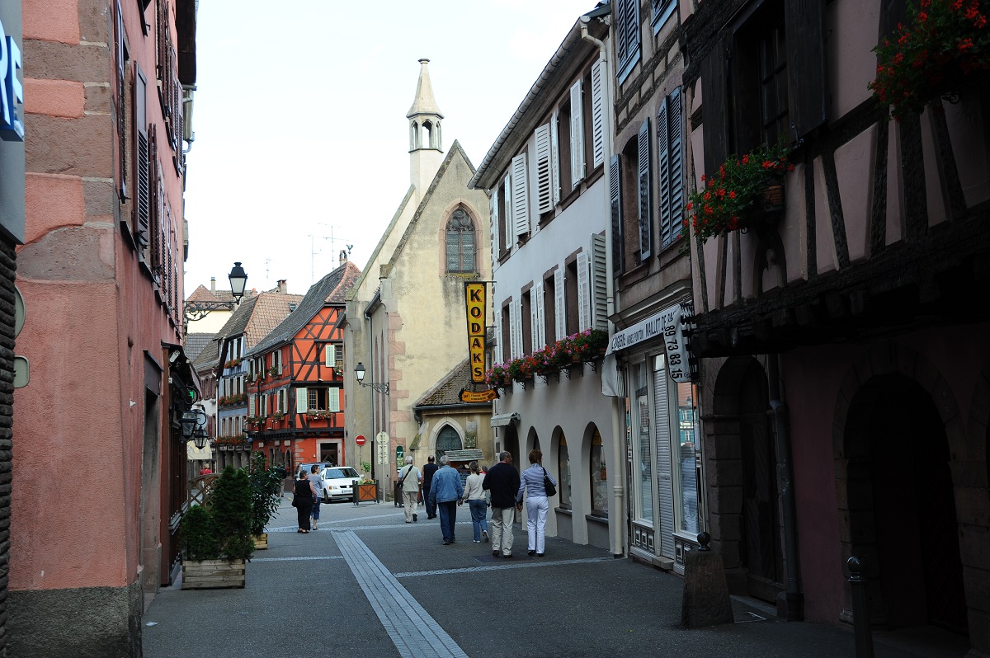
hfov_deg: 43.6
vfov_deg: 29.8
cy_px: 329
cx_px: 495
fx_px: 1236
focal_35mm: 45
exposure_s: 1/200
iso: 400
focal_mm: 45
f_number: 7.1
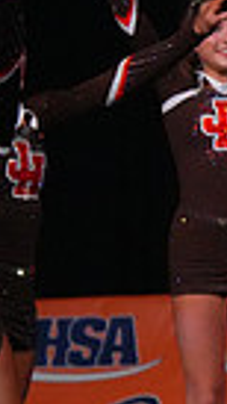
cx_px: 805
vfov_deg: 2.7
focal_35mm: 798
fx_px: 8544
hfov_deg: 1.5
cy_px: 246
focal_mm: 180
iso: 16000
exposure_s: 1/1250
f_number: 5.6
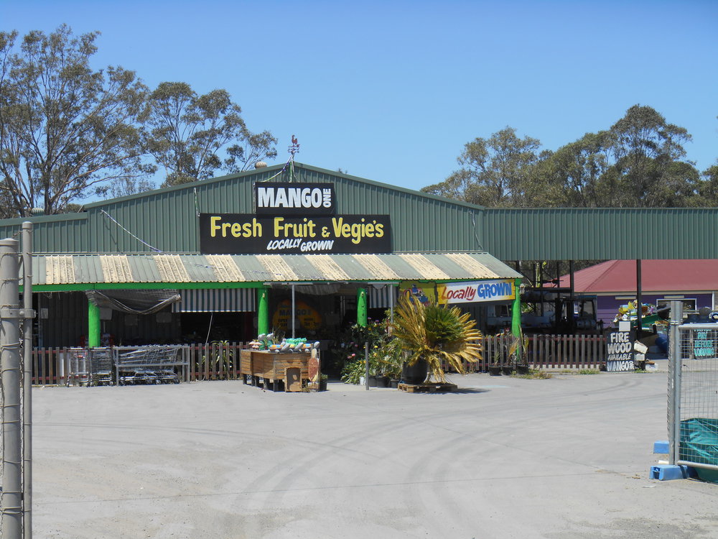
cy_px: 270
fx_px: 1265
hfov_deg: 31.7
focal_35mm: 61
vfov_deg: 24.0
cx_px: 359
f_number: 4.4
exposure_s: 1/640
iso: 80
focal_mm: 10.9
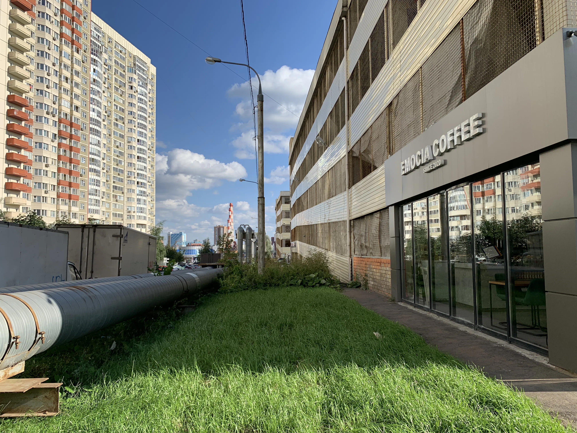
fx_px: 433
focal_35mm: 26
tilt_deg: +2.6
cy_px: 216
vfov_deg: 53.1
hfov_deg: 67.3
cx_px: 288
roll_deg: +0.7
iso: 25
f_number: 1.8
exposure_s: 1/1845
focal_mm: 4.25
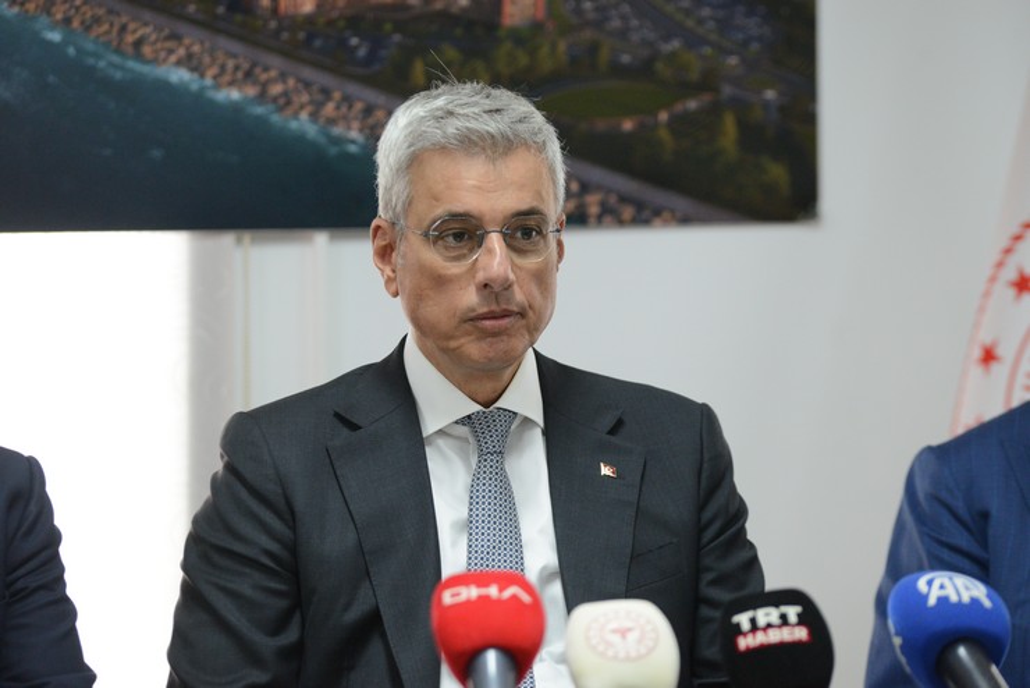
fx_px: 4436
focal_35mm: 155
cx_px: 515
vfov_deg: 8.9
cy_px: 344
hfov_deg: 13.2
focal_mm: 155
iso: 3200
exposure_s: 1/125
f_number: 2.8
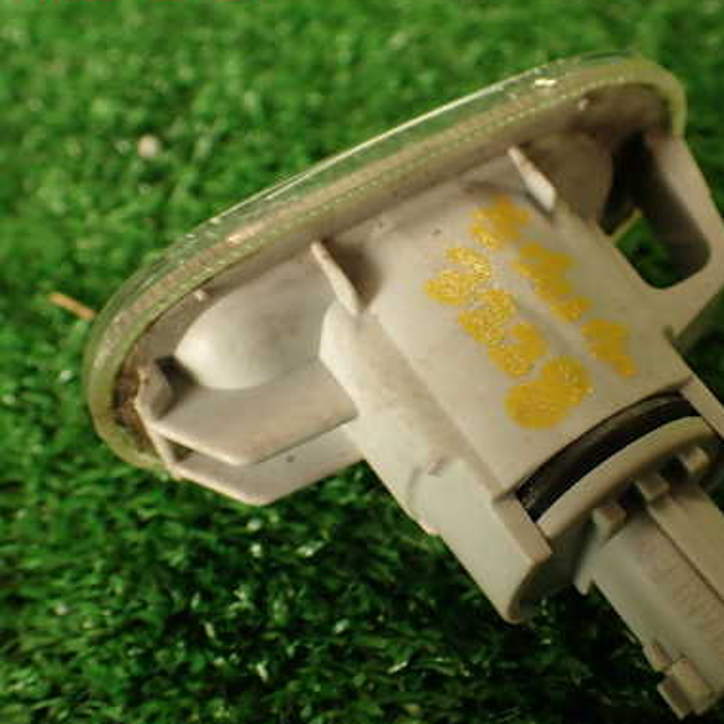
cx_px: 481
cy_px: 388
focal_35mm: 42
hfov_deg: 39.6
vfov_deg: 40.0
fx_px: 994
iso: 125
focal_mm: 5.4
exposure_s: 1/60
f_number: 2.3
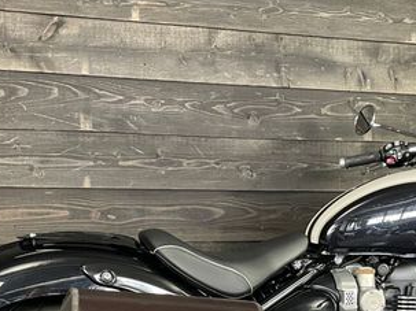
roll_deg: +0.6
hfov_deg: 34.7
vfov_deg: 25.7
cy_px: 277
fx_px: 661
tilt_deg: -4.3
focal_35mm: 55
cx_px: 265
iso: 320
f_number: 1.6
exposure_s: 1/50
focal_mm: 4.2
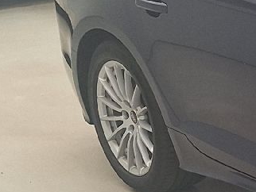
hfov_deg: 11.5
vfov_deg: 10.8
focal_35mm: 137
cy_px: 159
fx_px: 1014
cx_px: 645
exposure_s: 1/100
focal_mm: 5.54
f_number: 1.8
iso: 50
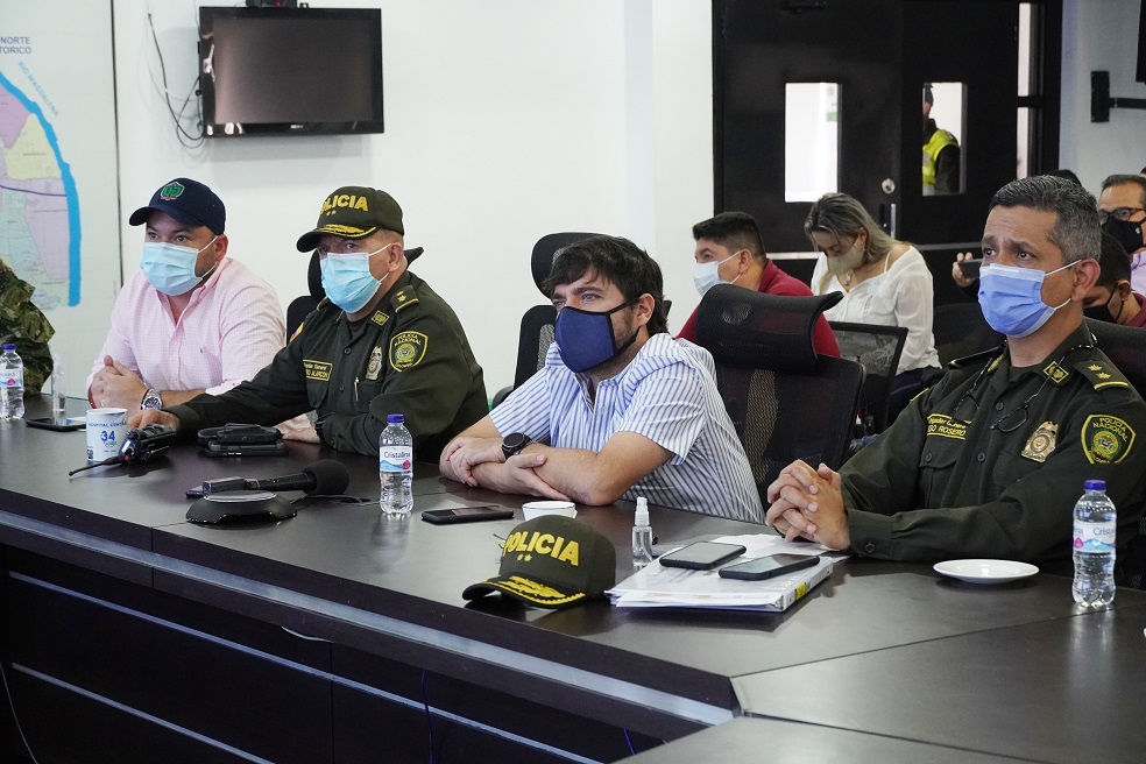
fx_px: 2435
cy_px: 382
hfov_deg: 26.5
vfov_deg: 17.8
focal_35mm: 76
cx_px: 573
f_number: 5.6
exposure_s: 1/80
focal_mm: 51
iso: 3200
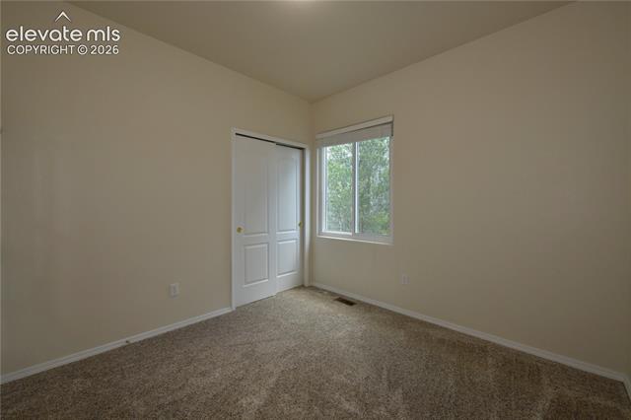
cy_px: 210
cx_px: 316
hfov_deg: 104.3
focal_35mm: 14
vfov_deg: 81.1
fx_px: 245
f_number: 9
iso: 1250
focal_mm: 14
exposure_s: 1/160
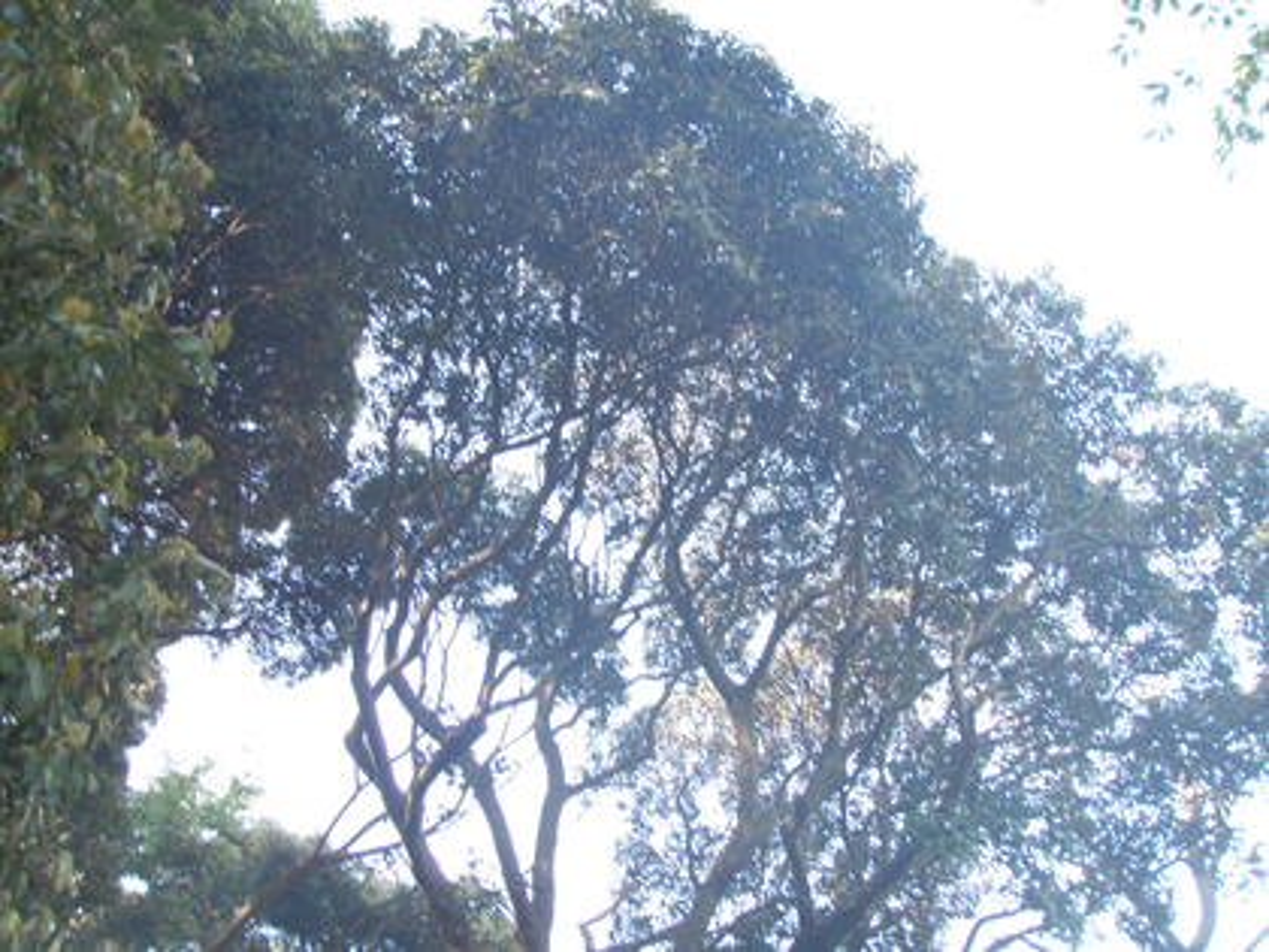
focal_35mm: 38
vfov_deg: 37.7
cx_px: 634
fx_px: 1393
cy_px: 476
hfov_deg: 49.0
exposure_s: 1/60
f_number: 3.5
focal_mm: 6.7
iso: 80
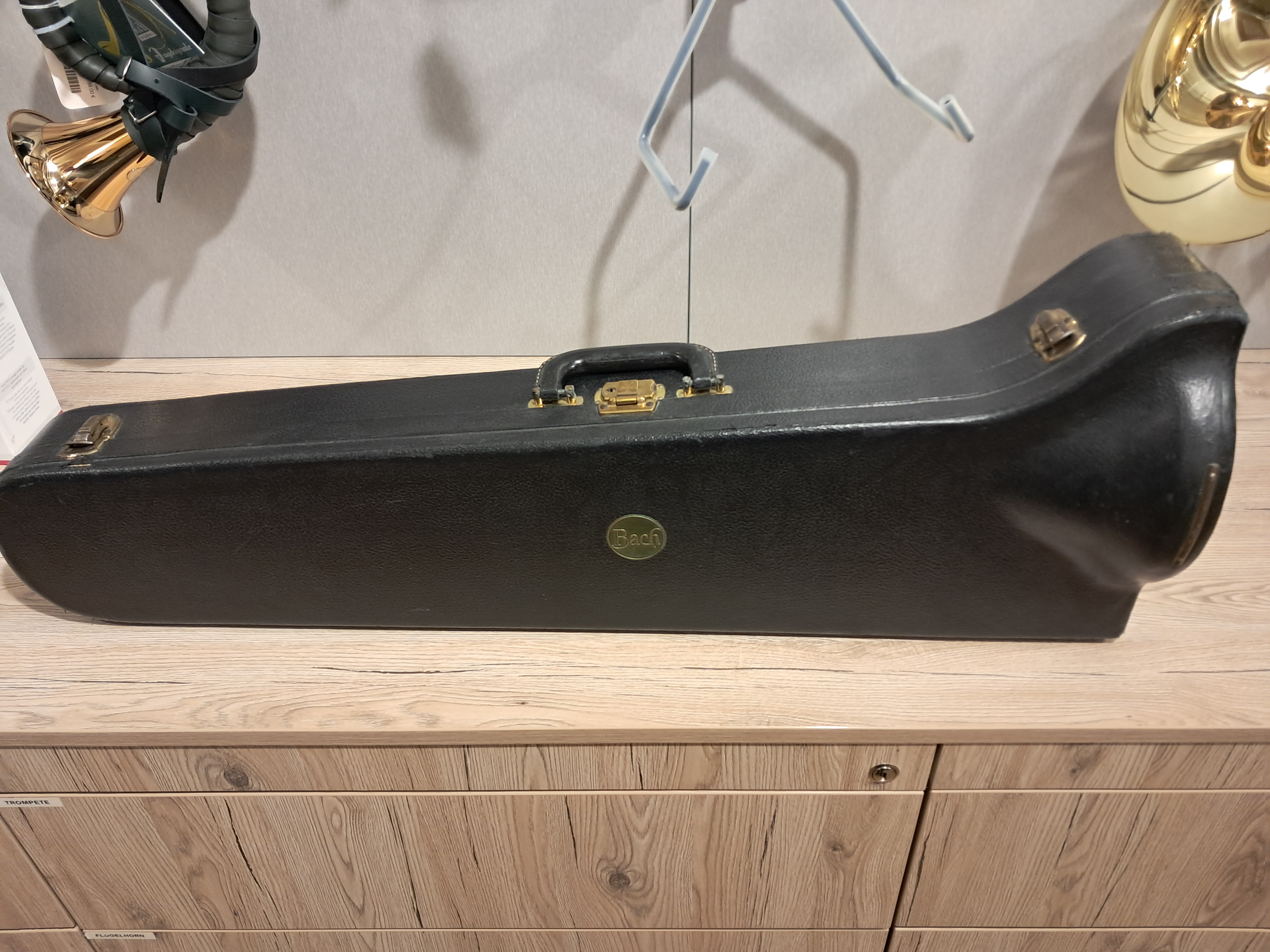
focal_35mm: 27
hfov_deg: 65.3
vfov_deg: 51.4
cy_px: 476
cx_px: 635
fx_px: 991
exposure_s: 1/50
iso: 320
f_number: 1.8
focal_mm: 4
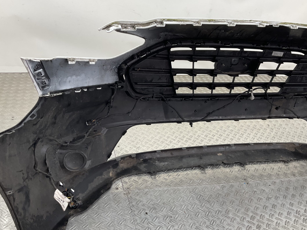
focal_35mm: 35
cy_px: 131
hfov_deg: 52.6
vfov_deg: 40.6
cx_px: 151
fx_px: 310
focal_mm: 3
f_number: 1.8
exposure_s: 1/100
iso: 40
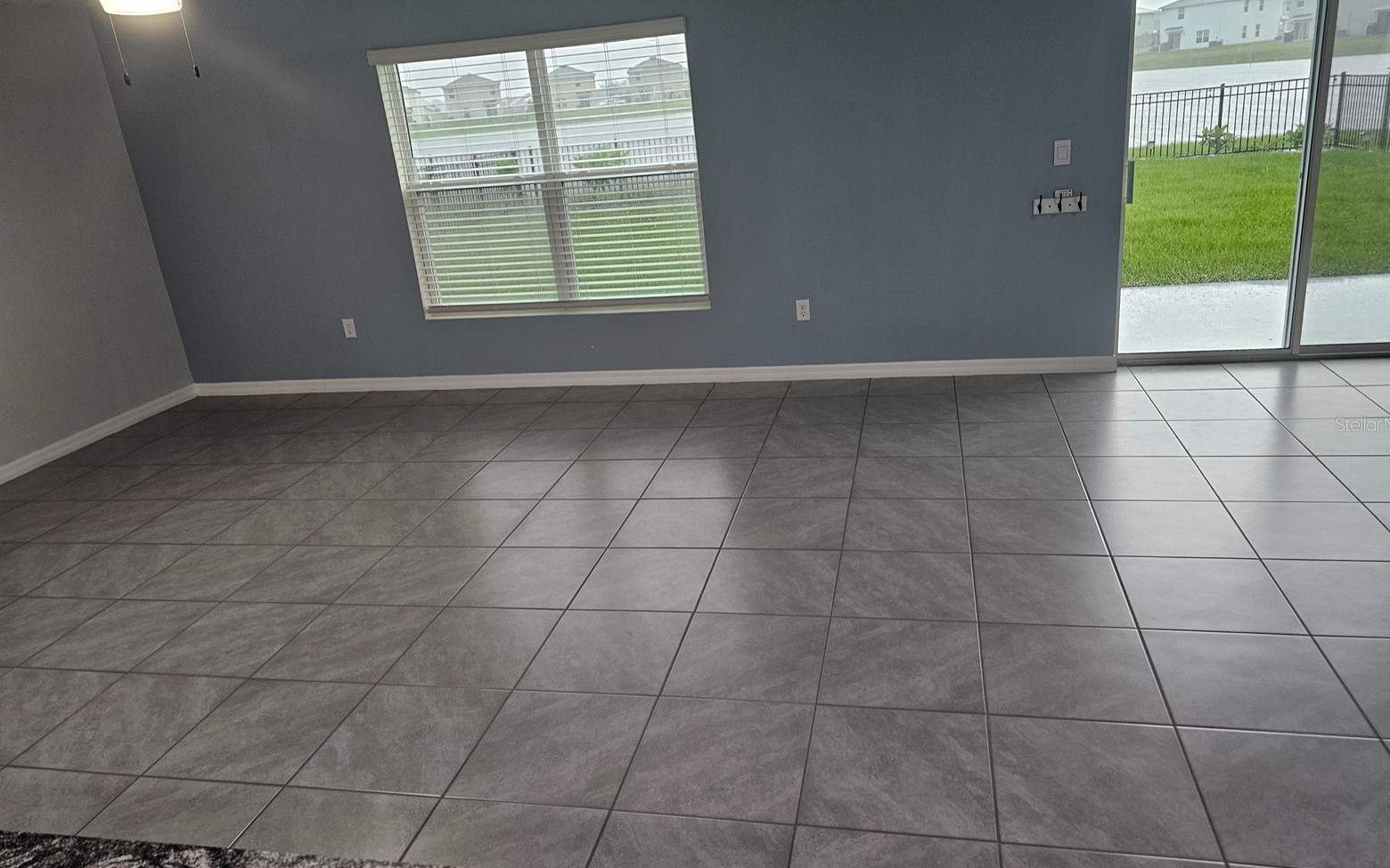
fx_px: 947
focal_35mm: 25
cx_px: 707
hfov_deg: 72.5
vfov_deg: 49.3
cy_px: 424
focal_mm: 6.3
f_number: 1.7
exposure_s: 1/120
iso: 160
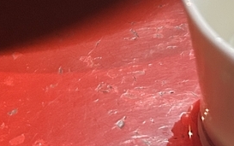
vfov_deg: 9.7
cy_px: -188
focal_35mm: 121
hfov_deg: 17.0
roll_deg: -6.2
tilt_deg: -39.8
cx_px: 207
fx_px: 772
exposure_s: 1/50
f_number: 1.5
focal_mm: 5.7
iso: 500
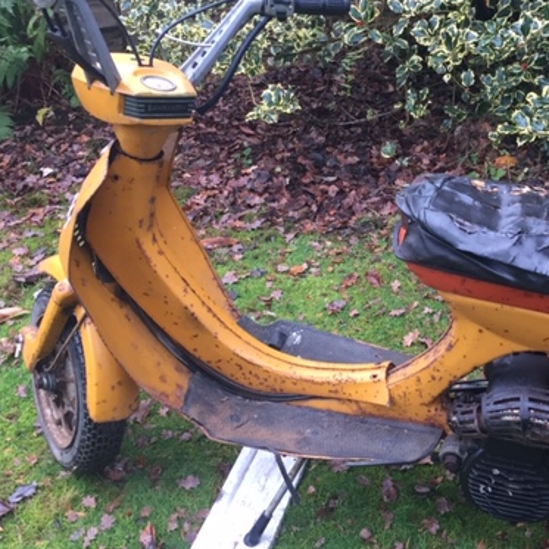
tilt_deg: -30.8
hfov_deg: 37.6
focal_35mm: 44
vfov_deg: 38.3
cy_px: 256
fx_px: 790
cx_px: 397
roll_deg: +3.0
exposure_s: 1/33
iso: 40
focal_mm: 4.15
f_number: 2.2
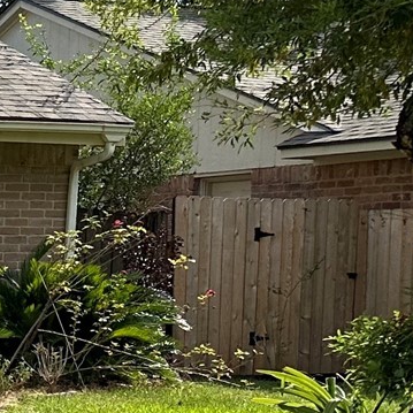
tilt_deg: -2.1
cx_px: -699
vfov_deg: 14.3
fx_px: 1633
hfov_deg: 11.1
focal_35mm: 121
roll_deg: -1.2
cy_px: 381
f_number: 1.78
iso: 80
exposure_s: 1/3247
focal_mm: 6.86
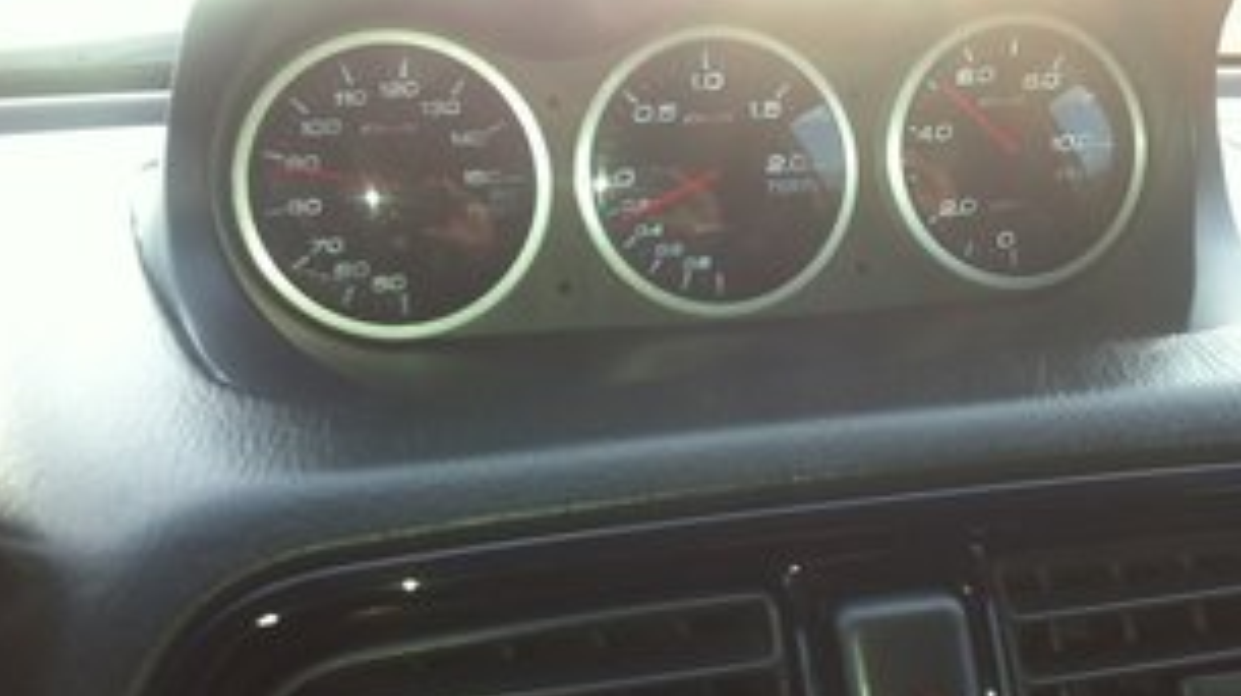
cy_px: 279
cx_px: 761
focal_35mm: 50
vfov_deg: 23.9
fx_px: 1644
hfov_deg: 41.1
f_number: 2.8
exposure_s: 1/60
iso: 100
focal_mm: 3.85
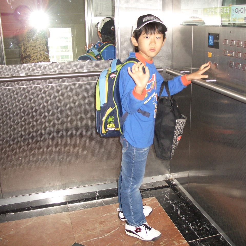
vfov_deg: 42.8
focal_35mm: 39
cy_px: 123
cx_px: 156
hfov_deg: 42.5
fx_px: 314
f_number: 2.8
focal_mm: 7.1
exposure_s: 1/60
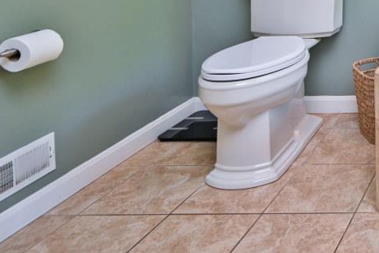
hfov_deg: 31.0
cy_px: -89
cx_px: 521
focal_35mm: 45
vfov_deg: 25.1
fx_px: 474
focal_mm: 14
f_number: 4.5
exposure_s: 1/80
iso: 200
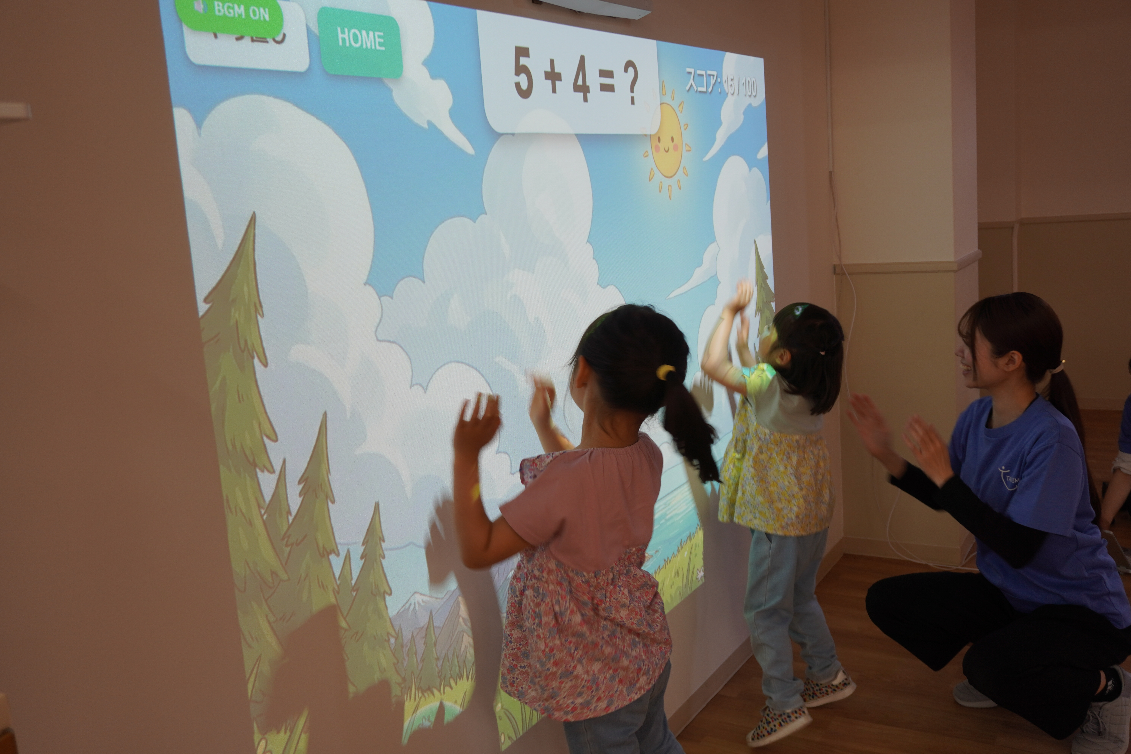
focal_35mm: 34
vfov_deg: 38.4
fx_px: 1084
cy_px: 377
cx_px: 566
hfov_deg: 55.1
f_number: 4
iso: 125
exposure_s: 1/60
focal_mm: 23
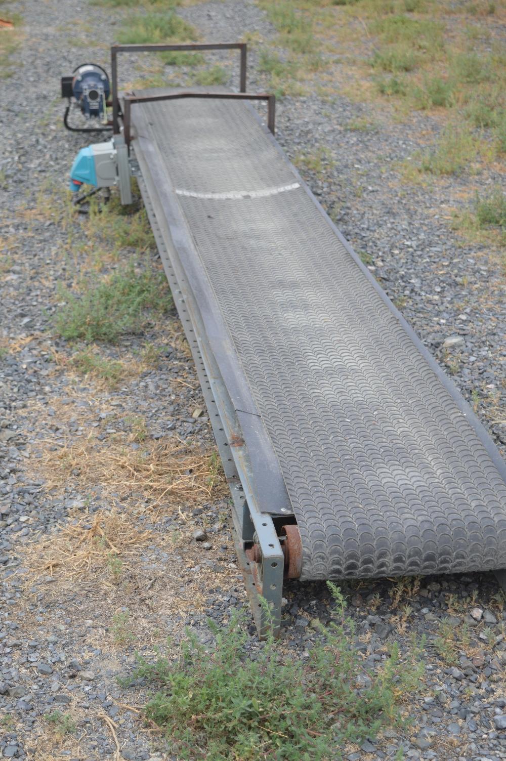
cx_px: 253
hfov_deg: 21.5
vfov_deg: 31.9
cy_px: 380
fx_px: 1331
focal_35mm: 63
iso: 110
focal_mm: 42
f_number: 5.6
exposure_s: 1/125
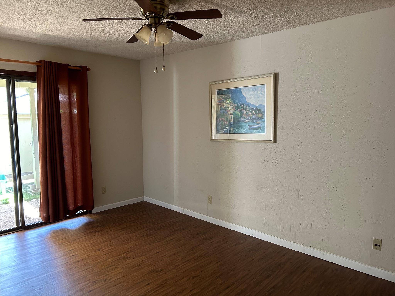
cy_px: 148
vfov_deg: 53.1
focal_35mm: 26
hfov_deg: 67.3
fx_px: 297
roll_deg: +0.4
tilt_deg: -6.5
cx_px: 198
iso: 320
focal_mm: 5.7
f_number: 1.5
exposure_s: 1/60
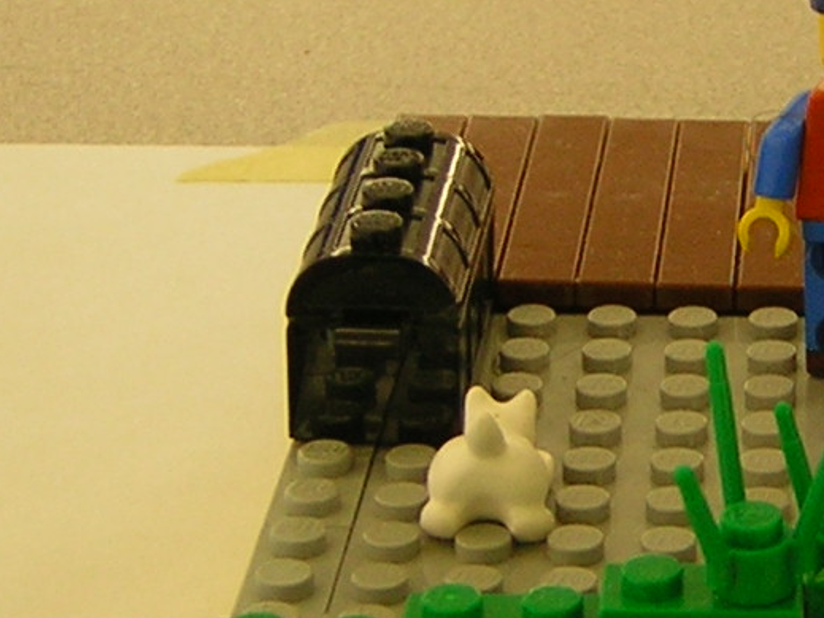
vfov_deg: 10.2
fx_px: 3451
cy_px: 218
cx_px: 894
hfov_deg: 13.4
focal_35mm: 145
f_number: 2.9
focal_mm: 6.1
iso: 53
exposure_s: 1/6.1
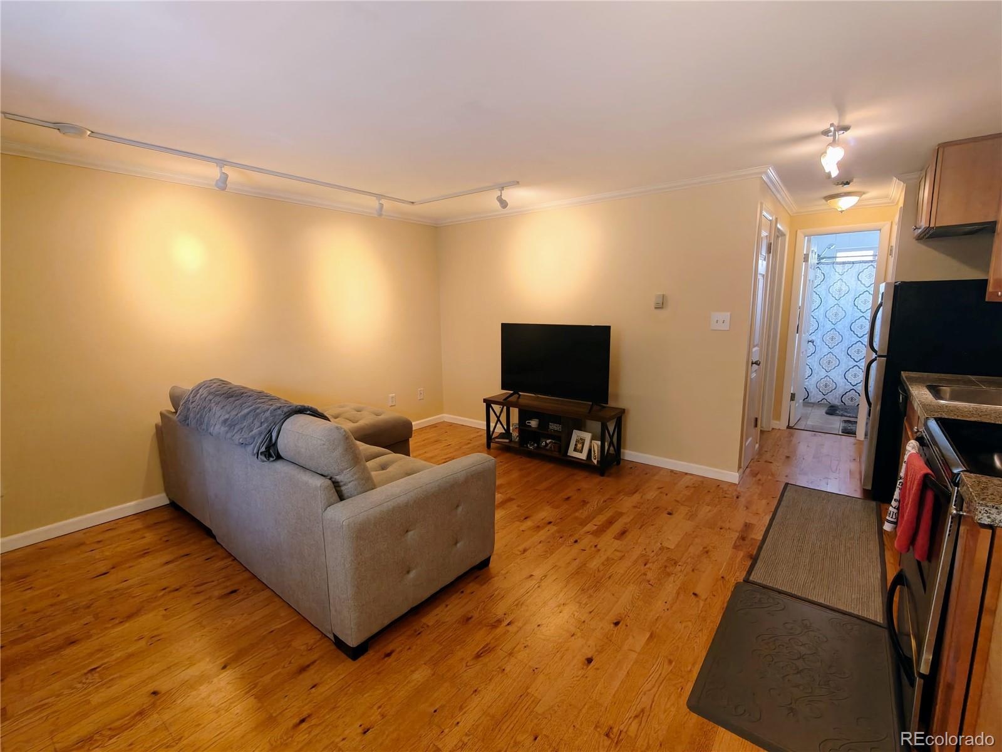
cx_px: 501
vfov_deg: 81.7
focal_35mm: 15
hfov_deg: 98.2
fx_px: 434
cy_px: 376
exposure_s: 1/120
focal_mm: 2.3
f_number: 2
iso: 640
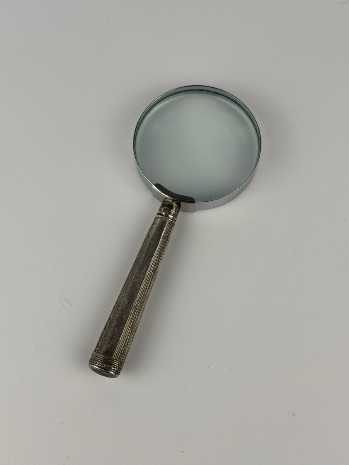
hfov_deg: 30.3
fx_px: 645
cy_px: 232
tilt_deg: -73.5
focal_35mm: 48
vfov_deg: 39.7
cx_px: 174
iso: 64
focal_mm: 6.76
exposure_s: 1/939
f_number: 1.78
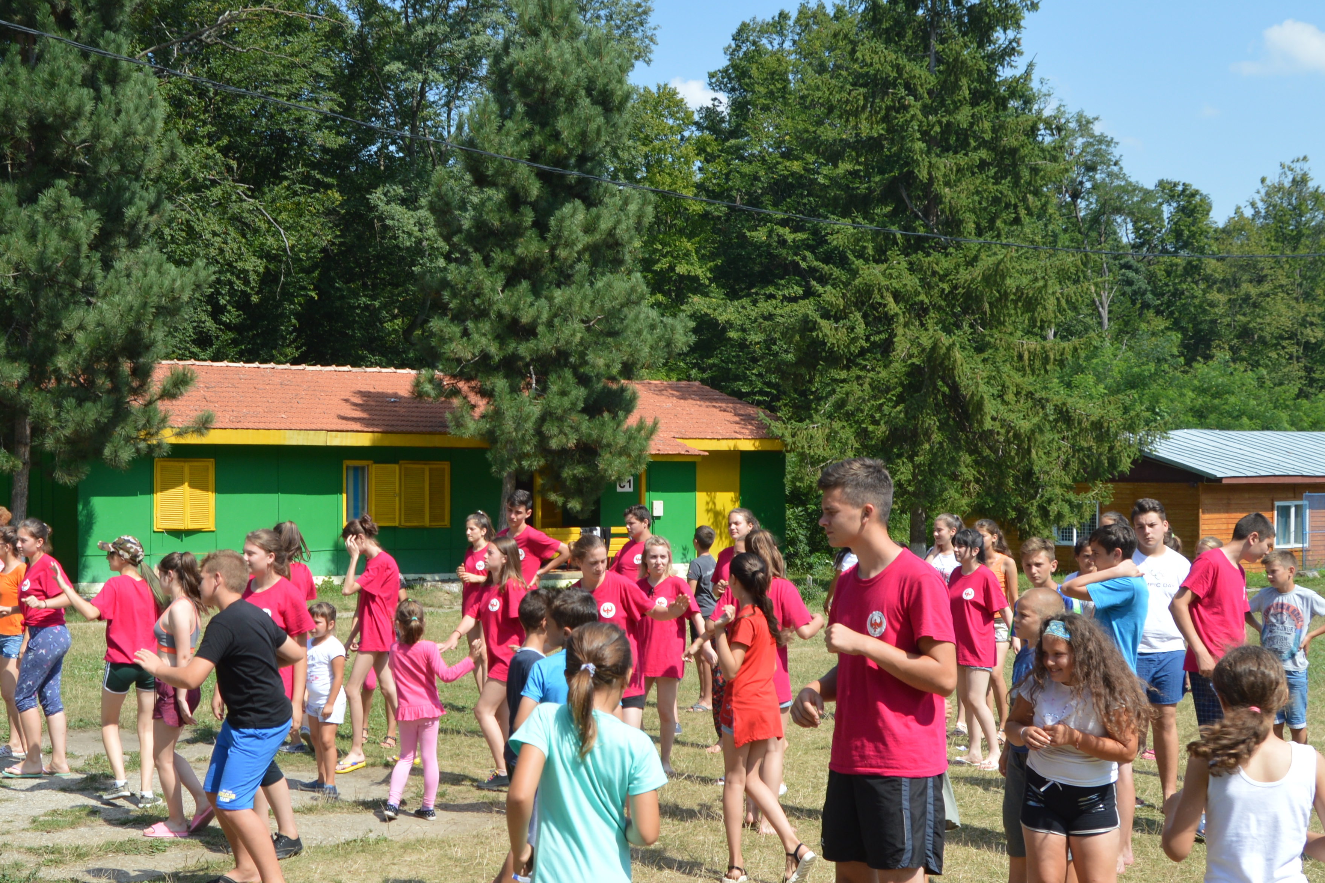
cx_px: 493
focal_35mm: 46
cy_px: 492
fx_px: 1693
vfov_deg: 29.2
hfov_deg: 42.4
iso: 100
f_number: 7.1
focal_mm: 18
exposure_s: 1/200
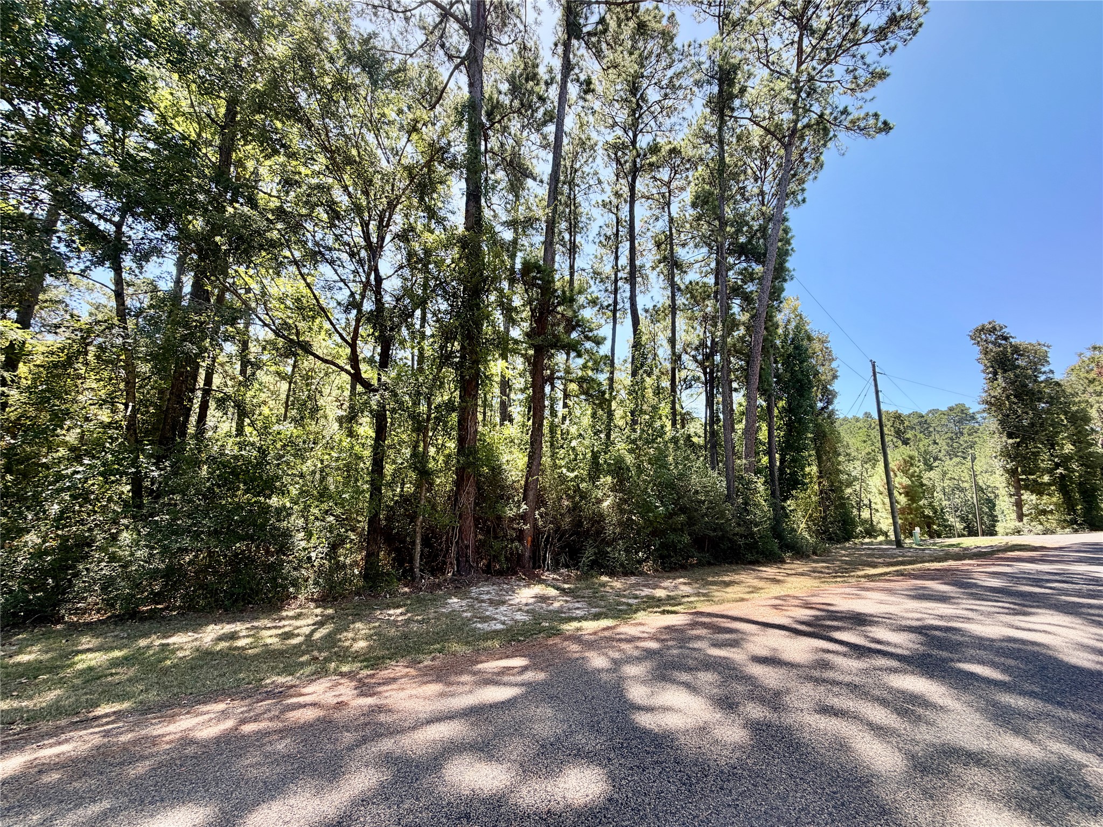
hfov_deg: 102.1
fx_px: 446
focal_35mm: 14
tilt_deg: +9.2
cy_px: 414
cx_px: 552
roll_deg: -1.3
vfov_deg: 85.7
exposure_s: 1/413
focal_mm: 2.22
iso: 50
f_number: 2.2
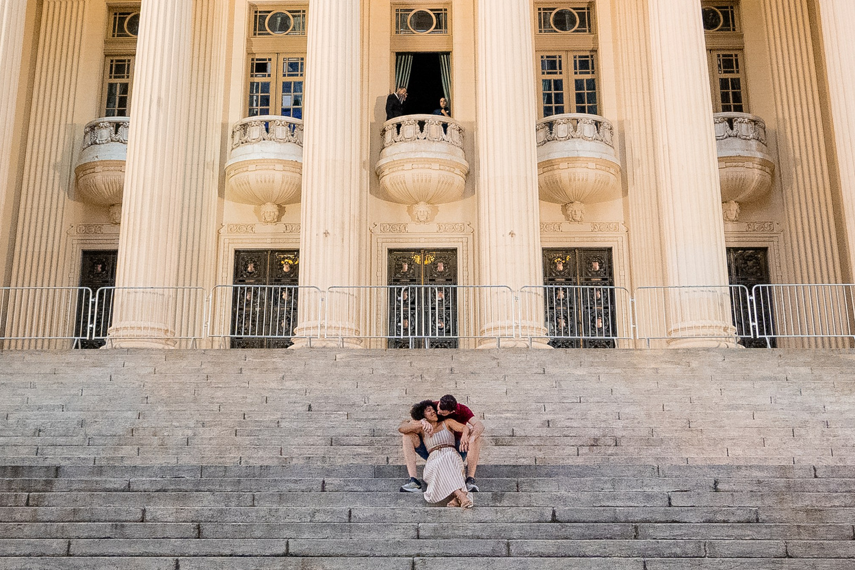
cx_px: 402
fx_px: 1187
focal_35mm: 50
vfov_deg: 26.5
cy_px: 110
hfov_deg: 39.6
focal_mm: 16
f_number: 3.5
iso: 3200
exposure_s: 1/125
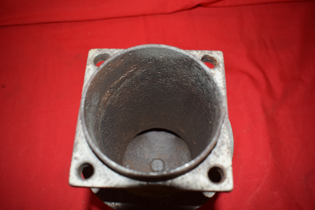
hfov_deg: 59.5
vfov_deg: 41.7
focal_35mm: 32
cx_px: 158
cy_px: 105
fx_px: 276
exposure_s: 1/160
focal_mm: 21
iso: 640
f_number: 5
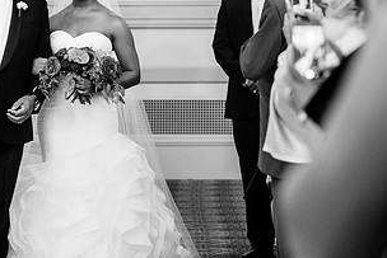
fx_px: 1775
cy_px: 74
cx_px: 222
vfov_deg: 8.3
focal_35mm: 165
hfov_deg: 12.4
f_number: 2.8
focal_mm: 78
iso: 2000
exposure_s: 1/100
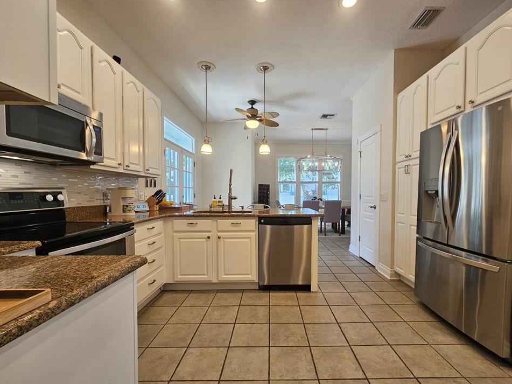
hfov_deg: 101.9
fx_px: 207
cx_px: 272
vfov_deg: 85.6
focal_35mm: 14
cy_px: 199
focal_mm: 2.2
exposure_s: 1/60
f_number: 2.2
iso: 125
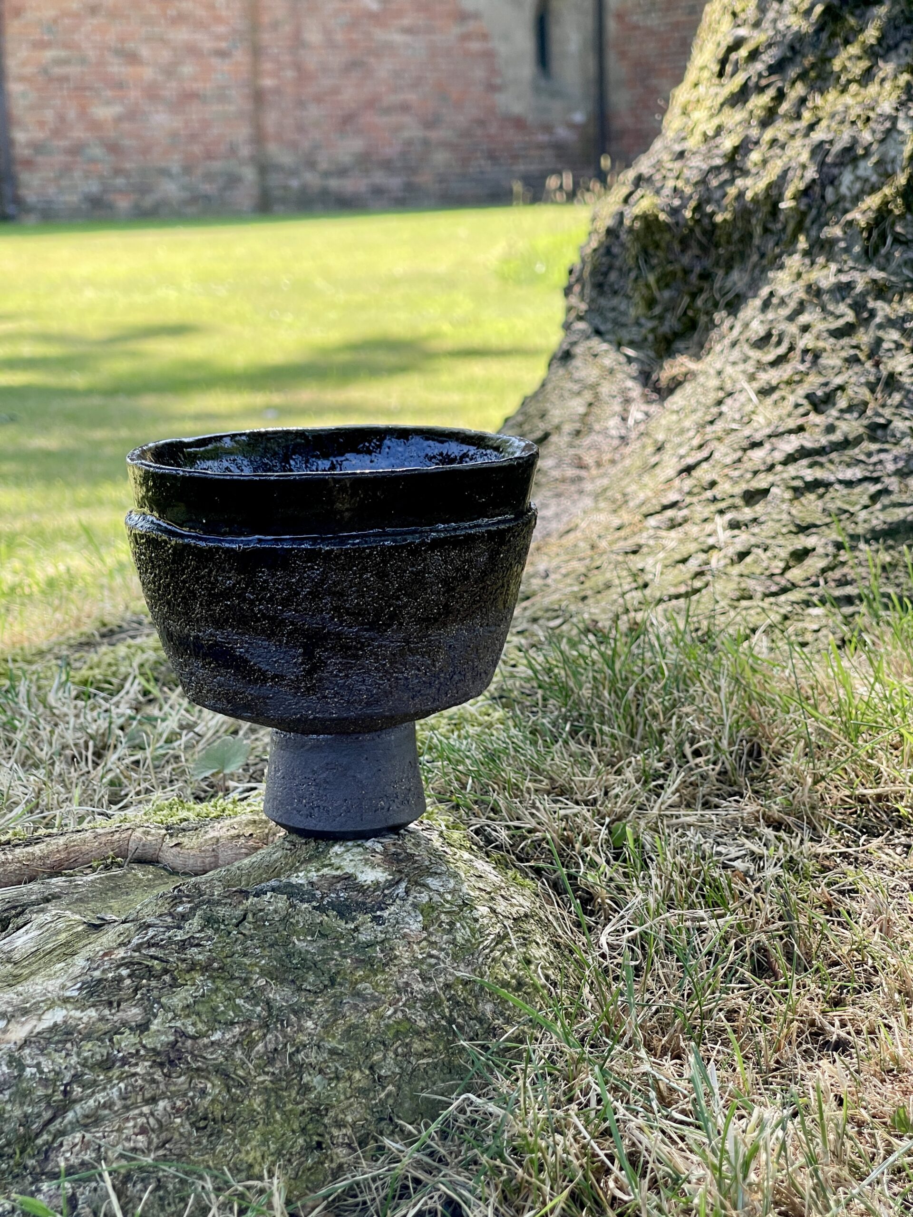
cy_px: 608
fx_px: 2251
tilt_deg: -10.4
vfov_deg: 30.3
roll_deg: +2.1
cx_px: 456
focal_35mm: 64
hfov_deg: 22.9
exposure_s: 1/138
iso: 20
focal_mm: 7.5
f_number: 2.2
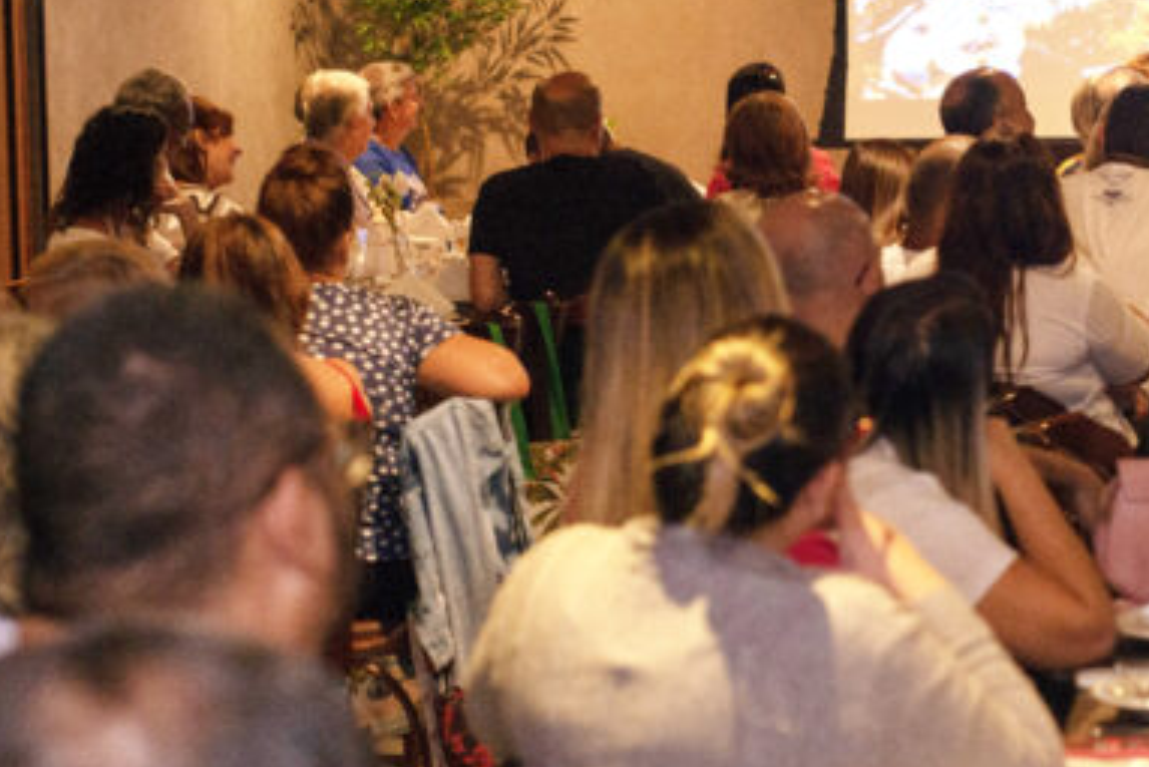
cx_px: 920
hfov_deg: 15.2
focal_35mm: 134
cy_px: 263
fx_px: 4278
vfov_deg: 10.2
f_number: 3.2
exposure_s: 1/125
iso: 1250
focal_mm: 50
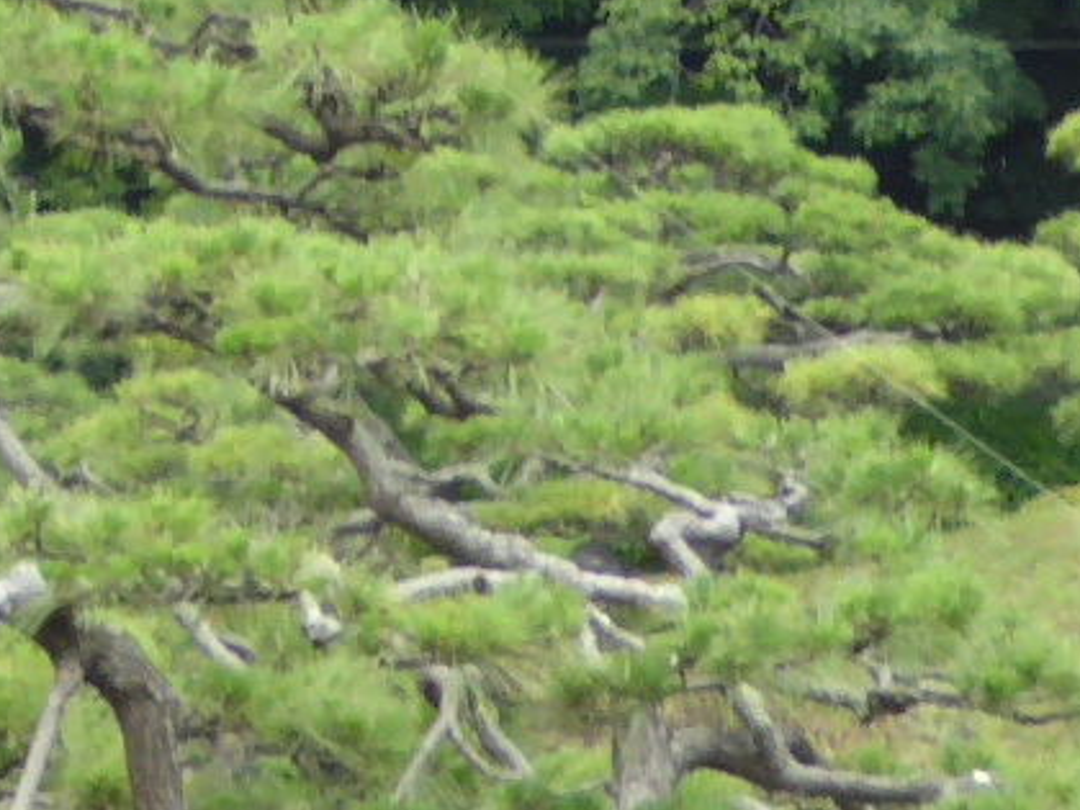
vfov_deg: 3.1
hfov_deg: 4.0
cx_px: -1988
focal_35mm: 481
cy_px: 707
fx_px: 15007
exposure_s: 1/80
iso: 100
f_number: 4.6
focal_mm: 13.2
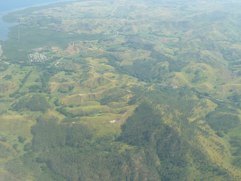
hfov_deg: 44.8
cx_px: 120
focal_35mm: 42
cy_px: 90
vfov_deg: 34.3
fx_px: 292
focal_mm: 6.9
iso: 80
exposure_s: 1/200
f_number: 4
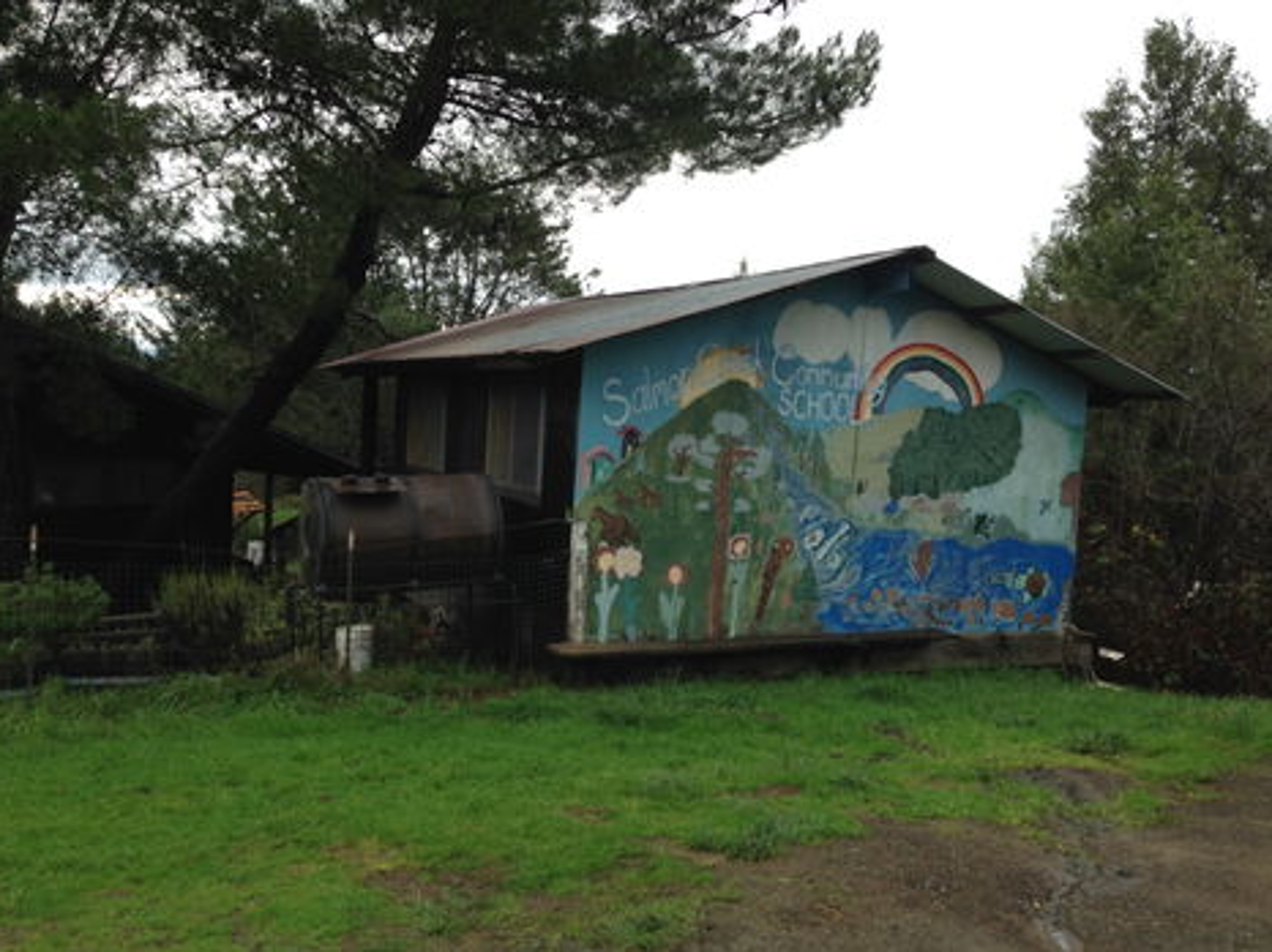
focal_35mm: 34
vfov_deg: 41.8
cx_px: 625
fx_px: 1249
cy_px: 464
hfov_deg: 54.0
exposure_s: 1/150
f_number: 2.4
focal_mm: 4.12
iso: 50
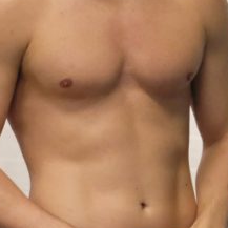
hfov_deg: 5.2
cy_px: 78
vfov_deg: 5.2
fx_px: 2511
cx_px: 17
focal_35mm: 337
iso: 8000
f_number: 3.2
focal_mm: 56.3
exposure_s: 1/250
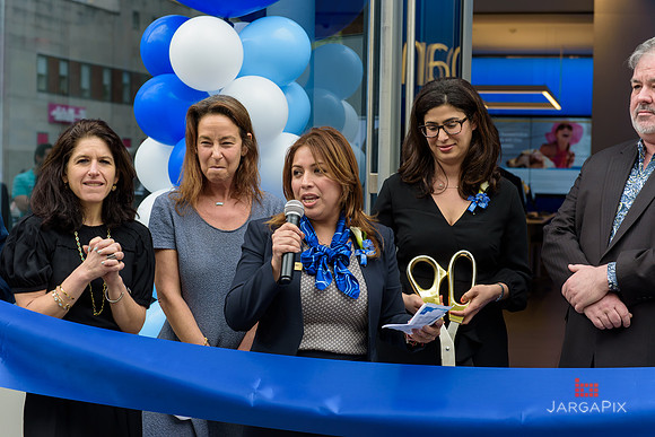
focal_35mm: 70
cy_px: 218
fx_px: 1274
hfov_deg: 28.8
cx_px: 328
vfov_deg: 19.5
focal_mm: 70
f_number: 5
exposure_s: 1/250
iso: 200
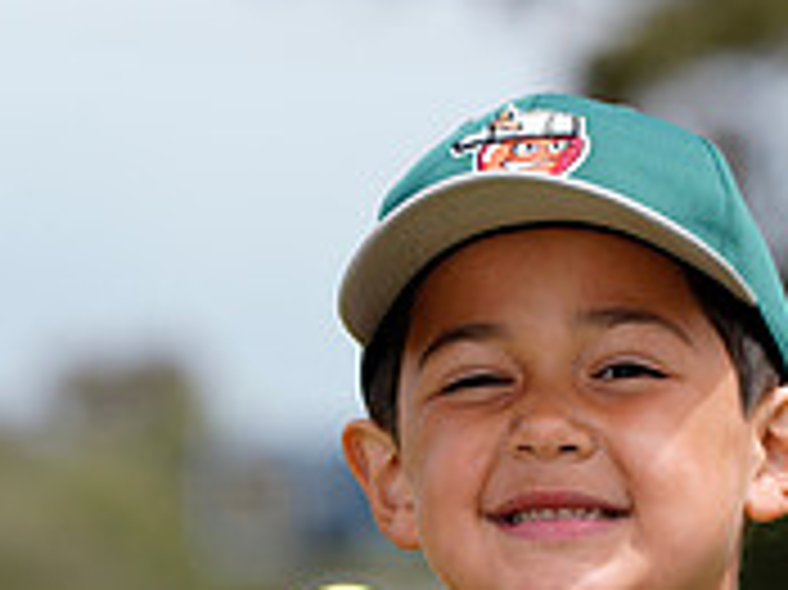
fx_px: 10464
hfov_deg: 4.3
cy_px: 865
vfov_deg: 3.2
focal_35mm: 460
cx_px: 687
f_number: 4.5
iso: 50
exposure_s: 1/320
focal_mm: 144
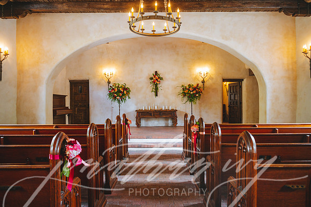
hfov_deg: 73.8
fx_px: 207
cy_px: 104
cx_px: 156
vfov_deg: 53.1
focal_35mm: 24
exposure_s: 1/80
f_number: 2.8
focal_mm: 24
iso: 1000
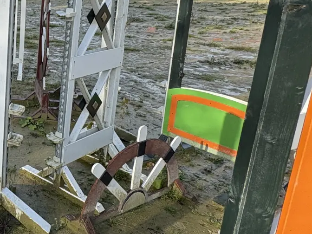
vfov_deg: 35.2
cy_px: 60
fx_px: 361
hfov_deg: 35.5
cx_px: -72
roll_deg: +1.5
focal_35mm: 40
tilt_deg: -11.4
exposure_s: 1/573
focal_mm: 2.22
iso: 40
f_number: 2.2
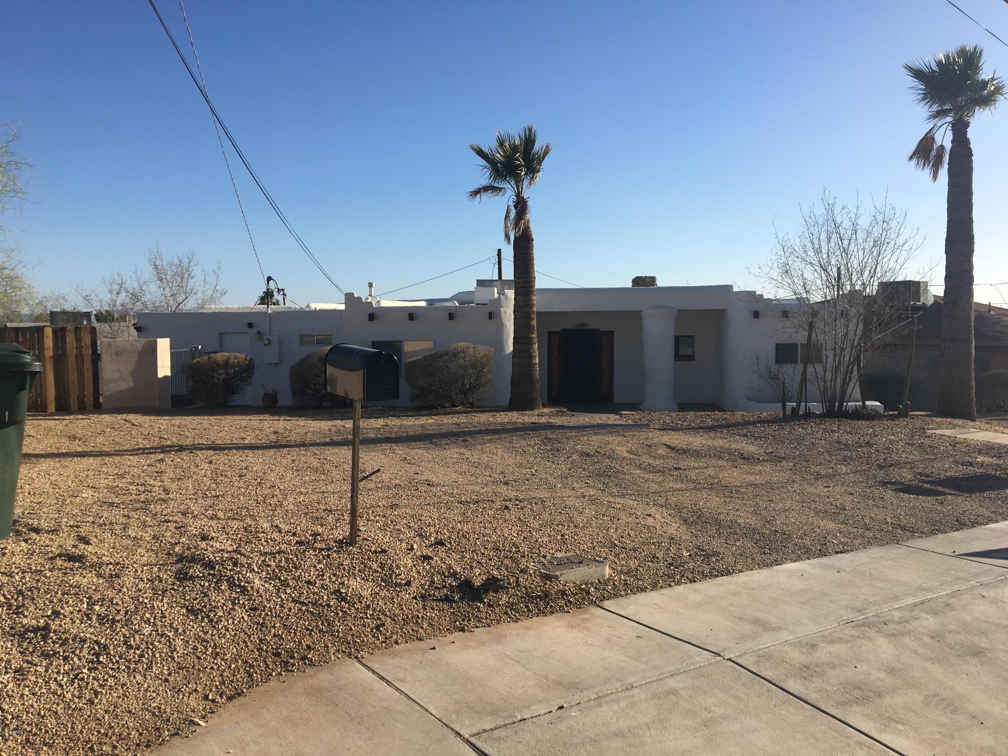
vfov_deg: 48.2
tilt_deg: -3.9
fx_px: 844
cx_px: 504
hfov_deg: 61.7
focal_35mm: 29
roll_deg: -0.5
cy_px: 378
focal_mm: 4.15
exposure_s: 1/1876
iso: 25
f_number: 2.2
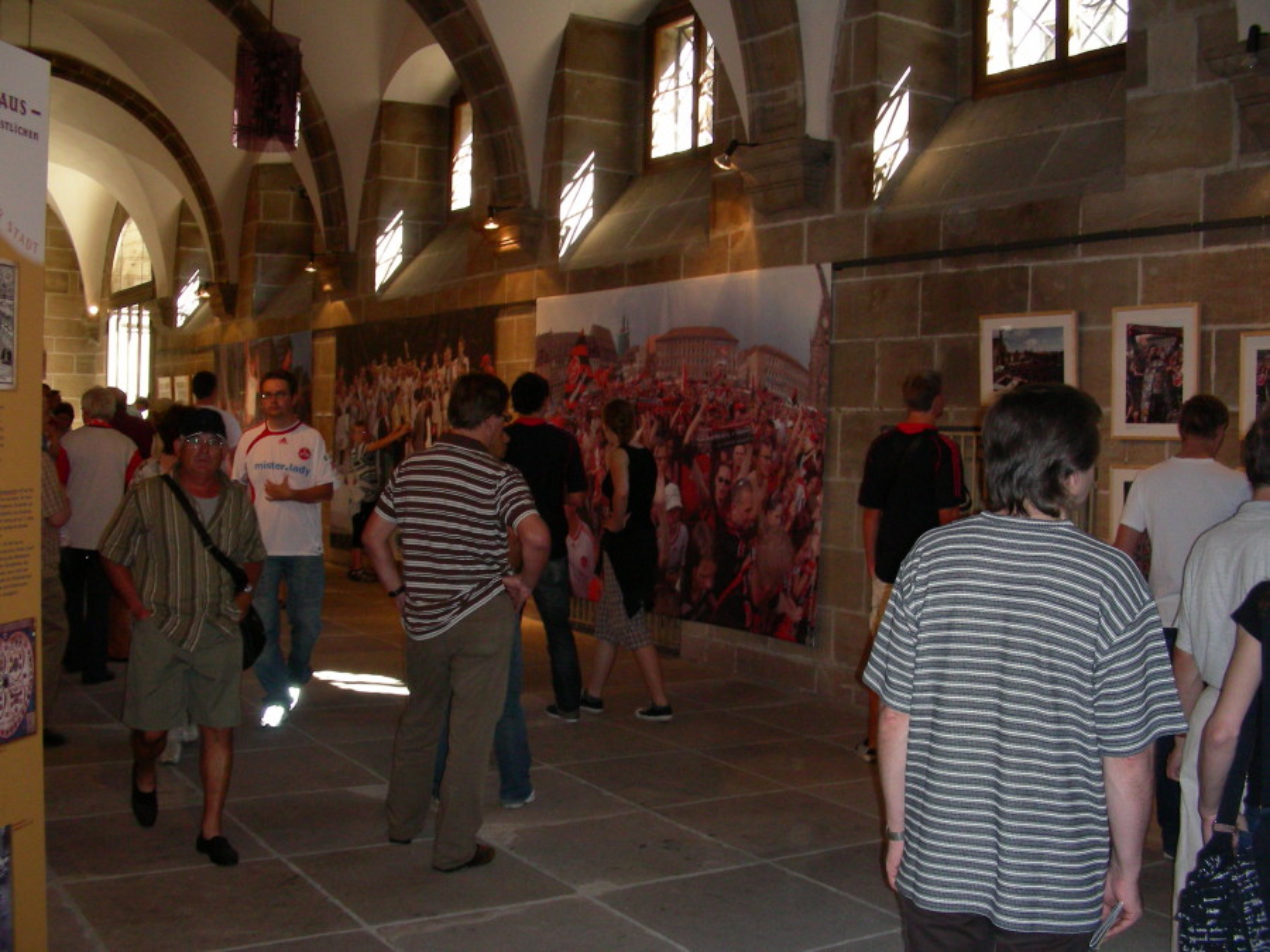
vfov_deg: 37.7
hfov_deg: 49.0
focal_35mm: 38
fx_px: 1394
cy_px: 476
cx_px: 635
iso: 200
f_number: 3.5
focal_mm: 6.3
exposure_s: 1/60.1
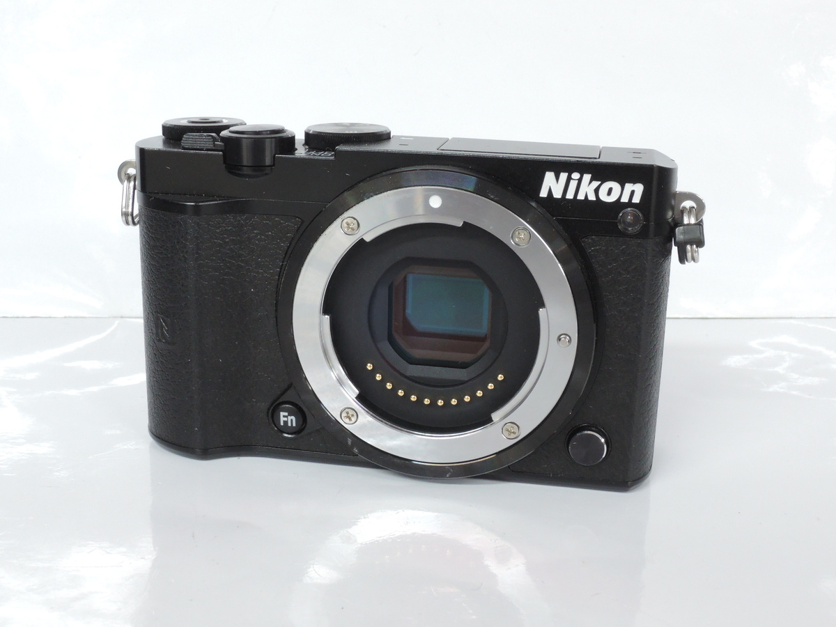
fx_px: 1208
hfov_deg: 38.2
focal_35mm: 50
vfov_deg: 29.1
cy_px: 314
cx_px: 418
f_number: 8
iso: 800
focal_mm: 10.7
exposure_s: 1/15
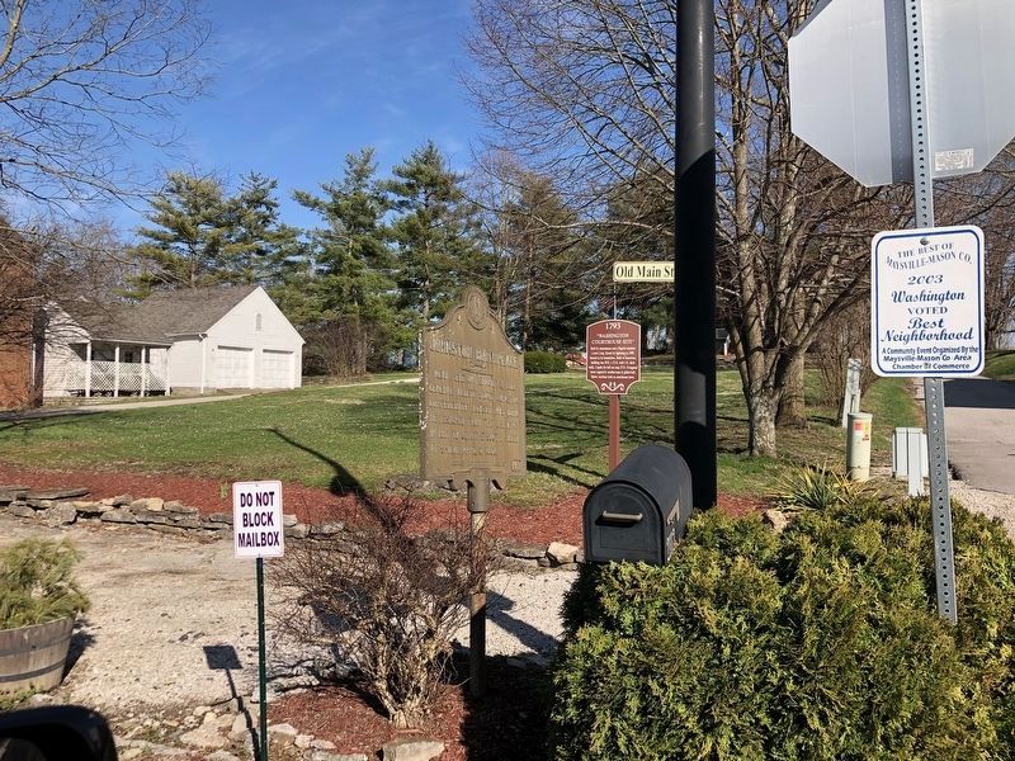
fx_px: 821
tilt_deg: +1.1
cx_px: 508
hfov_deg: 63.4
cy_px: 380
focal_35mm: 28
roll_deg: +0.0
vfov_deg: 49.7
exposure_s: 1/1675
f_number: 1.8
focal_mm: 4
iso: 20
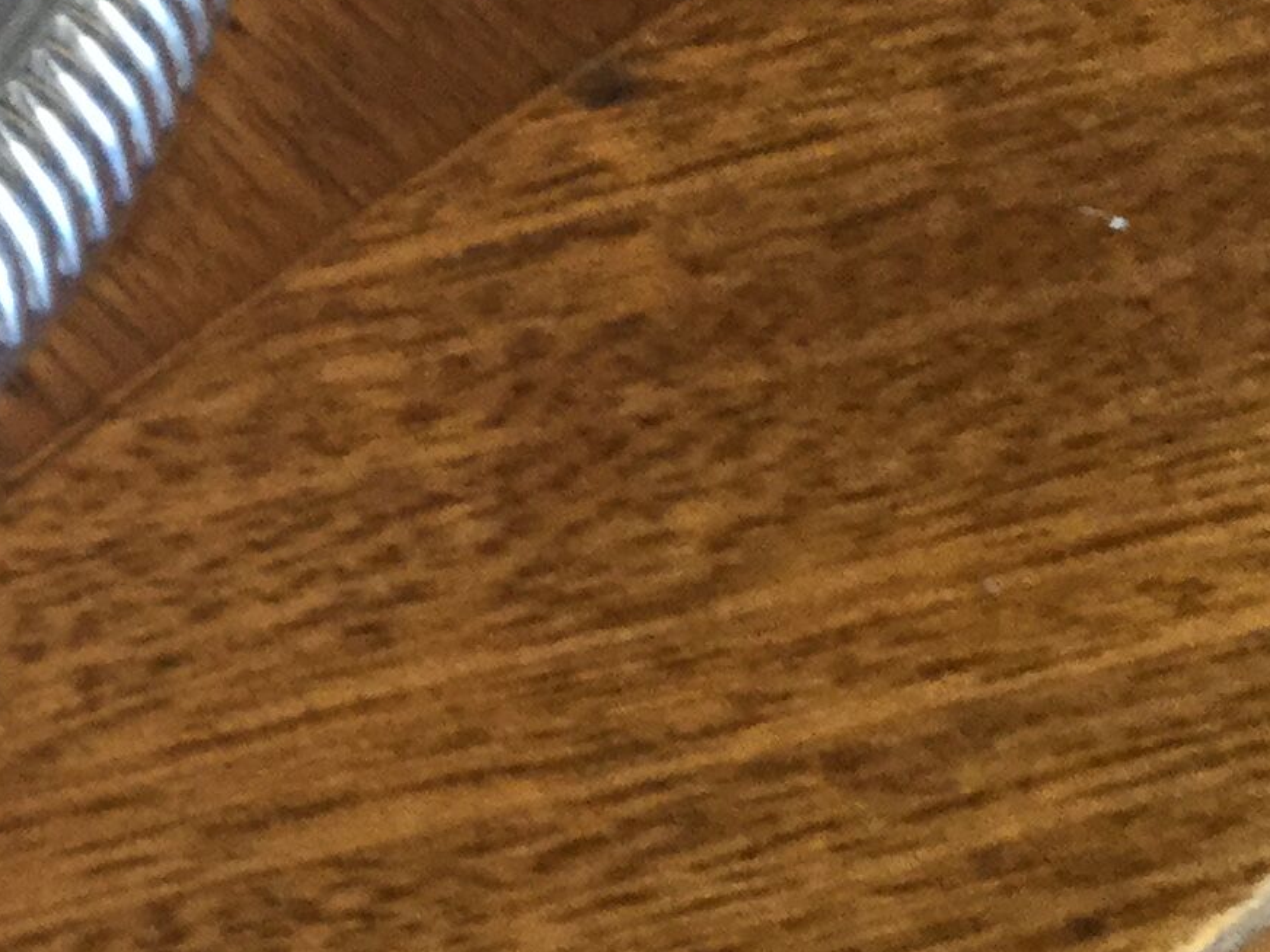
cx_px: -869
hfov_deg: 15.1
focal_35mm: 116
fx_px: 4256
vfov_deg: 12.6
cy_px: 36
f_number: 2.4
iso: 50
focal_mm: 3.3
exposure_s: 1/33
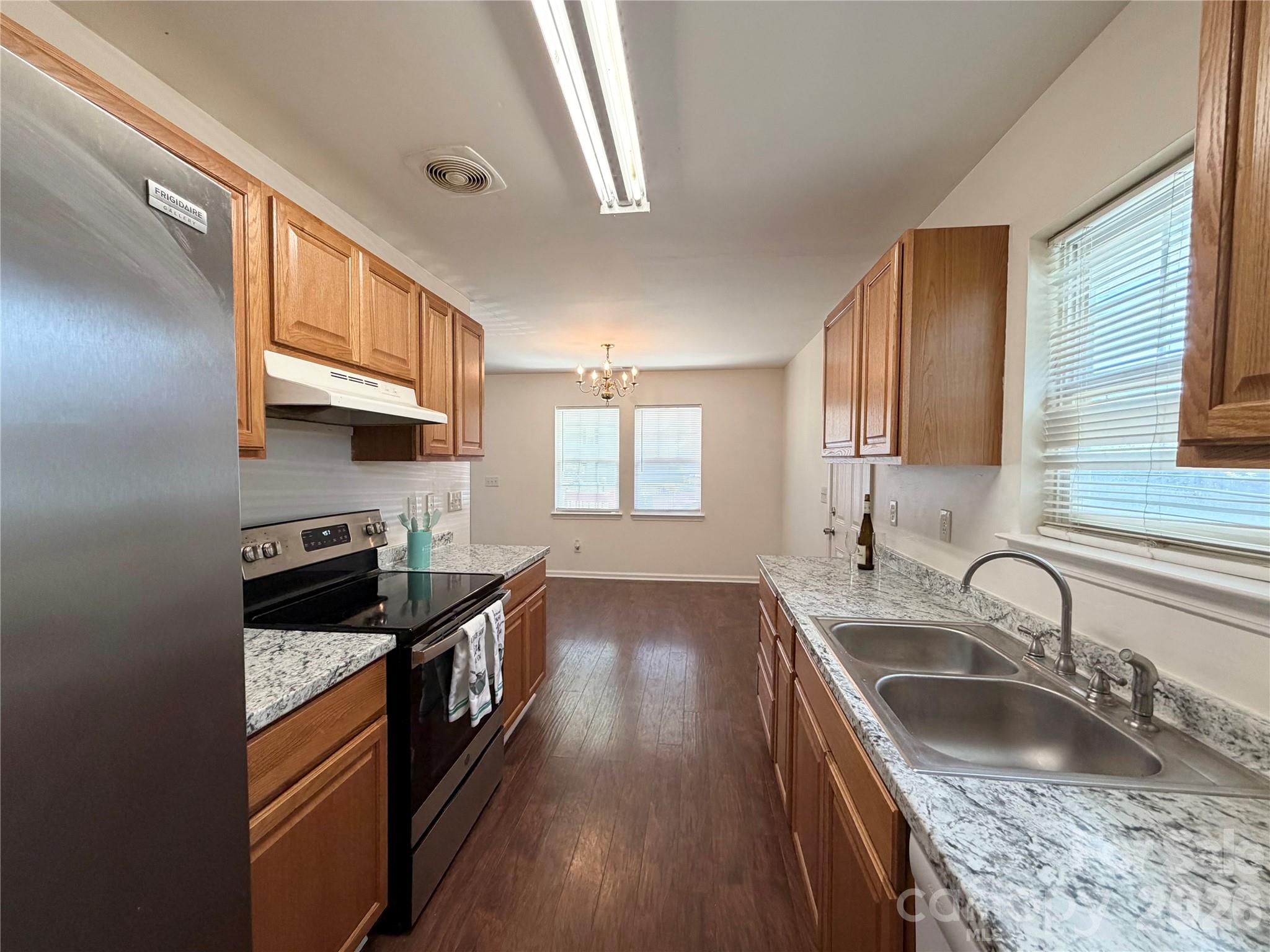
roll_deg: -0.6
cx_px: 635
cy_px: 476
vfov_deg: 85.7
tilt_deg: -1.6
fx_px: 514
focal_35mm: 14
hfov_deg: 102.1
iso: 320
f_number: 2.2
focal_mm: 2.22
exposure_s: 1/120
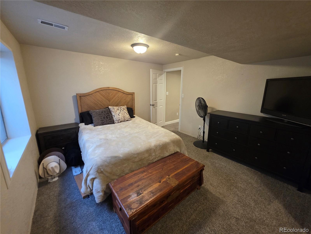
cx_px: 156
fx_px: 117
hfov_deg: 106.2
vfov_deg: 89.9
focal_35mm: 13
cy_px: 117
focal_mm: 2.2
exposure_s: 1/60
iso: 400
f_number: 1.9
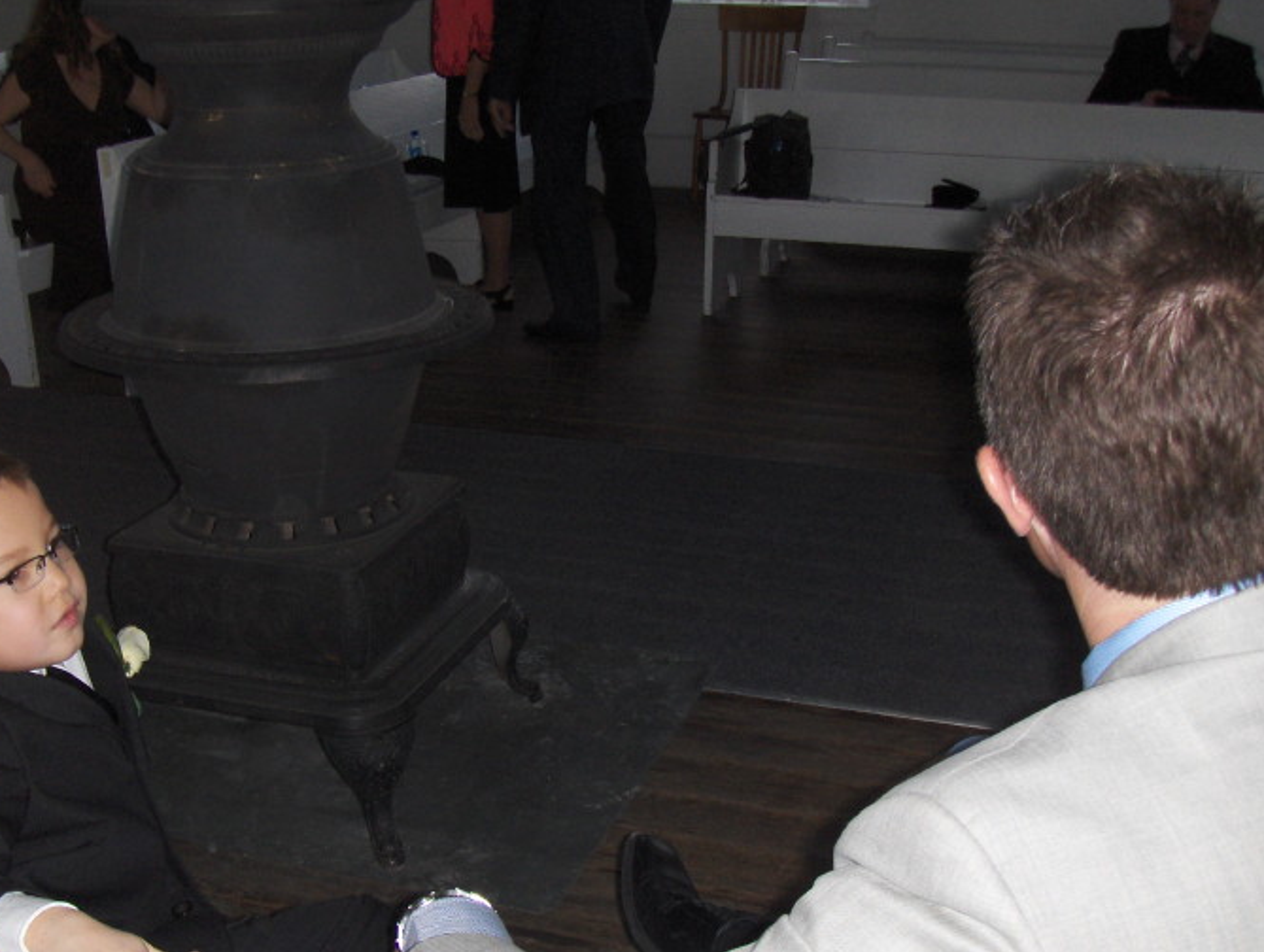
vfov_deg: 29.7
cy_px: 553
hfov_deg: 38.8
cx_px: 576
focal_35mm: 49
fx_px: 1792
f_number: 3.5
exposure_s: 1/60
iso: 100
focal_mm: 6.5
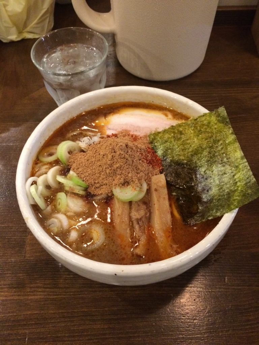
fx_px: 289
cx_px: 130
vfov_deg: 61.7
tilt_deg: -55.2
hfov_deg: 48.2
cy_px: 172
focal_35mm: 29
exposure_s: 1/30
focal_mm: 4.15
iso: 320
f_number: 2.2
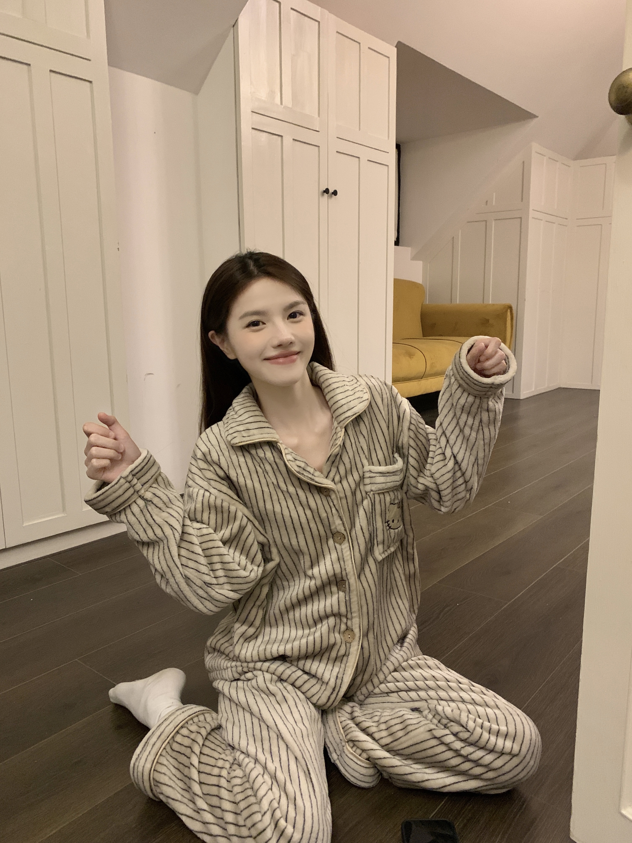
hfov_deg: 53.1
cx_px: 316
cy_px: 422
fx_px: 633
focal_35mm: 26
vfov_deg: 67.3
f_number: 1.8
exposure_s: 1/25
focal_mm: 4.25
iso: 640
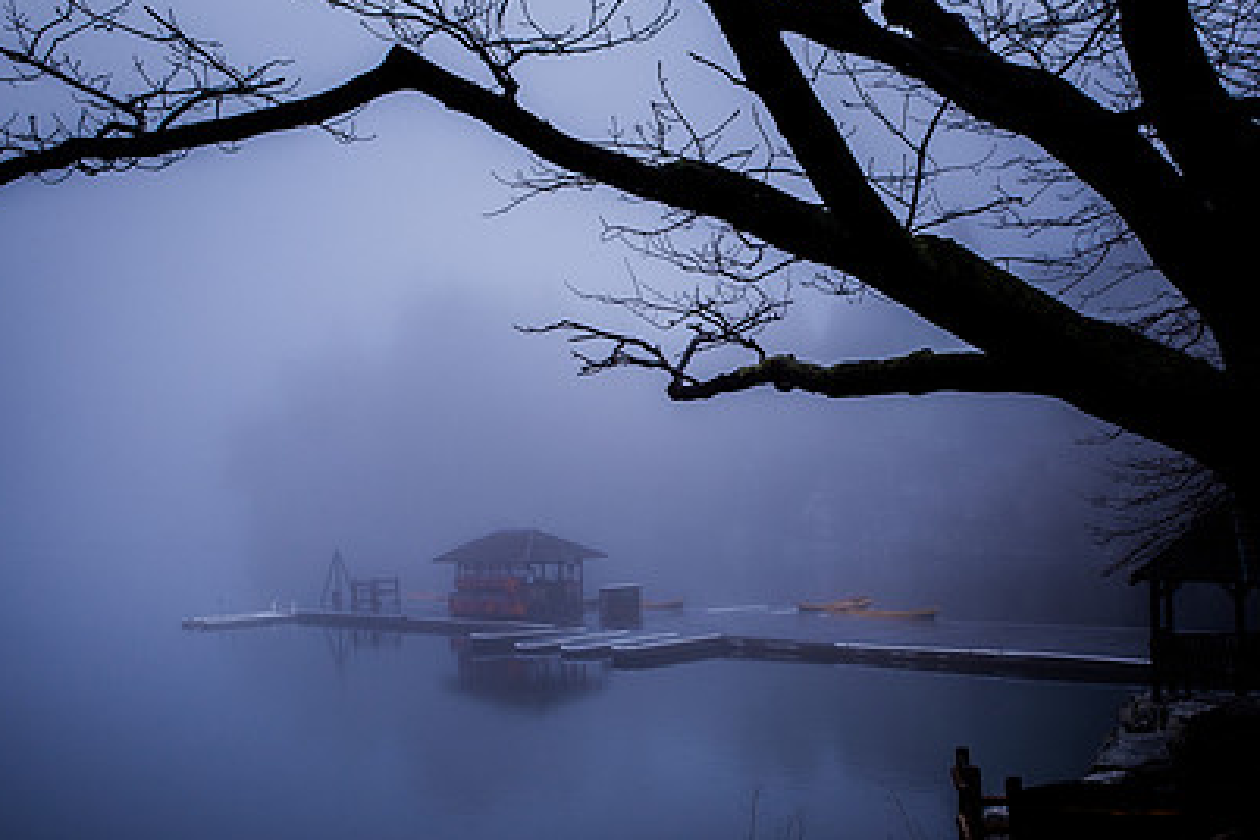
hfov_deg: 49.7
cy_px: 501
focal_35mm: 38
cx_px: 854
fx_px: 1330
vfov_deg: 34.9
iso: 200
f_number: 8
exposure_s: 1/60
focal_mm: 17
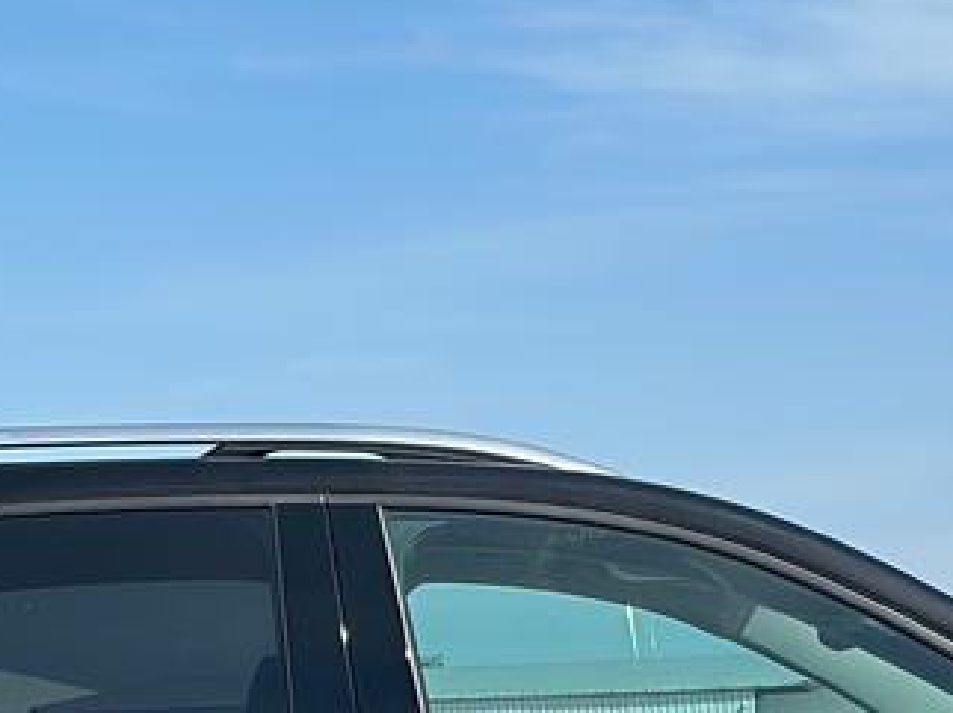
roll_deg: +2.0
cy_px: 831
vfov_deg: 7.7
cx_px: 453
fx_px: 5254
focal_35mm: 191
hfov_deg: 10.4
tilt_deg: -1.4
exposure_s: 1/5882
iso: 100
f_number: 1.78
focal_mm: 6.86
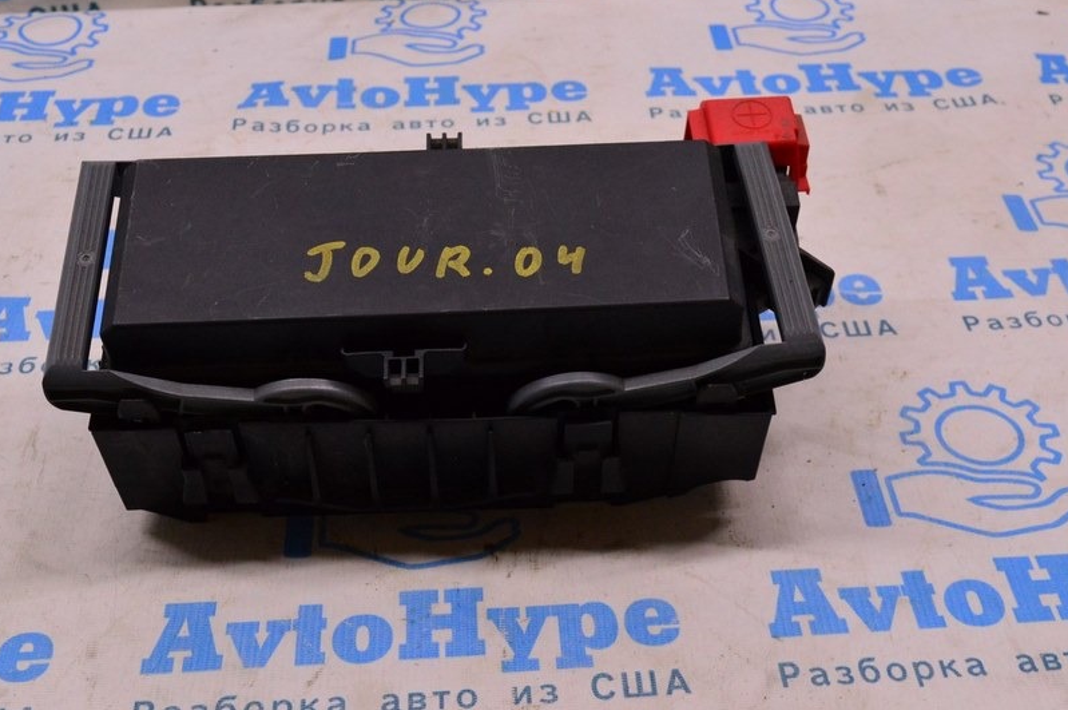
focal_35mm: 50
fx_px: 1482
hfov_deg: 39.6
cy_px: 332
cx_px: 547
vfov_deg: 26.9
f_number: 8
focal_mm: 26
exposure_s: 1/125
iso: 1600
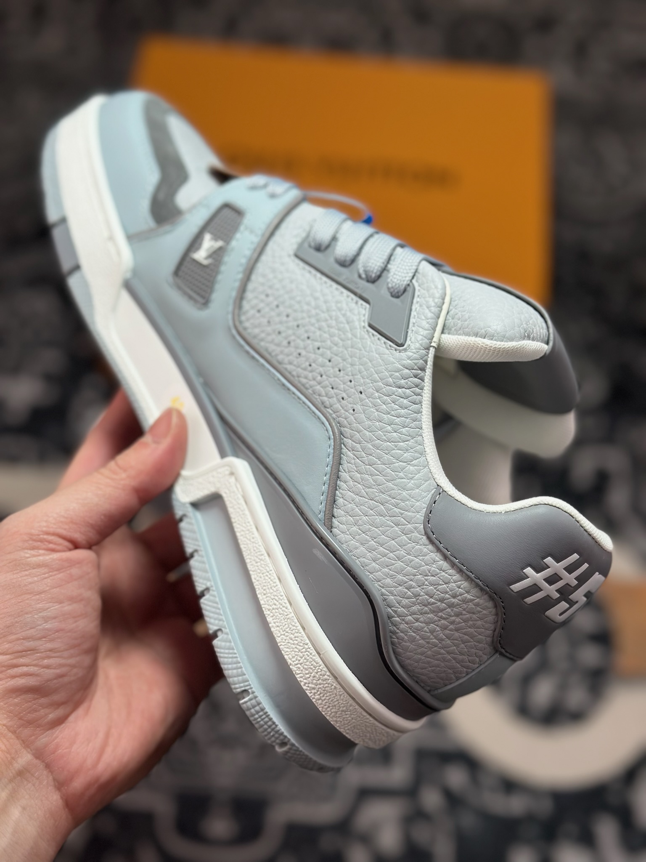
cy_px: 431
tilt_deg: -56.7
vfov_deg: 39.7
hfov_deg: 30.3
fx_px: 1194
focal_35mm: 48
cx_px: 323
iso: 80
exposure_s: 1/1541
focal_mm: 6.86
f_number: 1.78
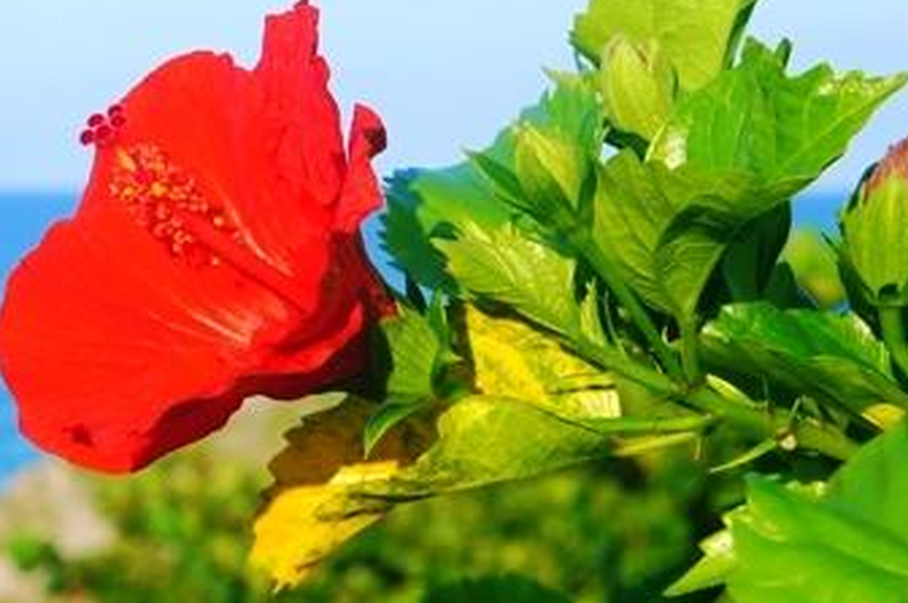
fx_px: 3778
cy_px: 356
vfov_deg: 9.1
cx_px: 84
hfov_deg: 13.6
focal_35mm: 150
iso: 200
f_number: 11
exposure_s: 1/125
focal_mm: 42
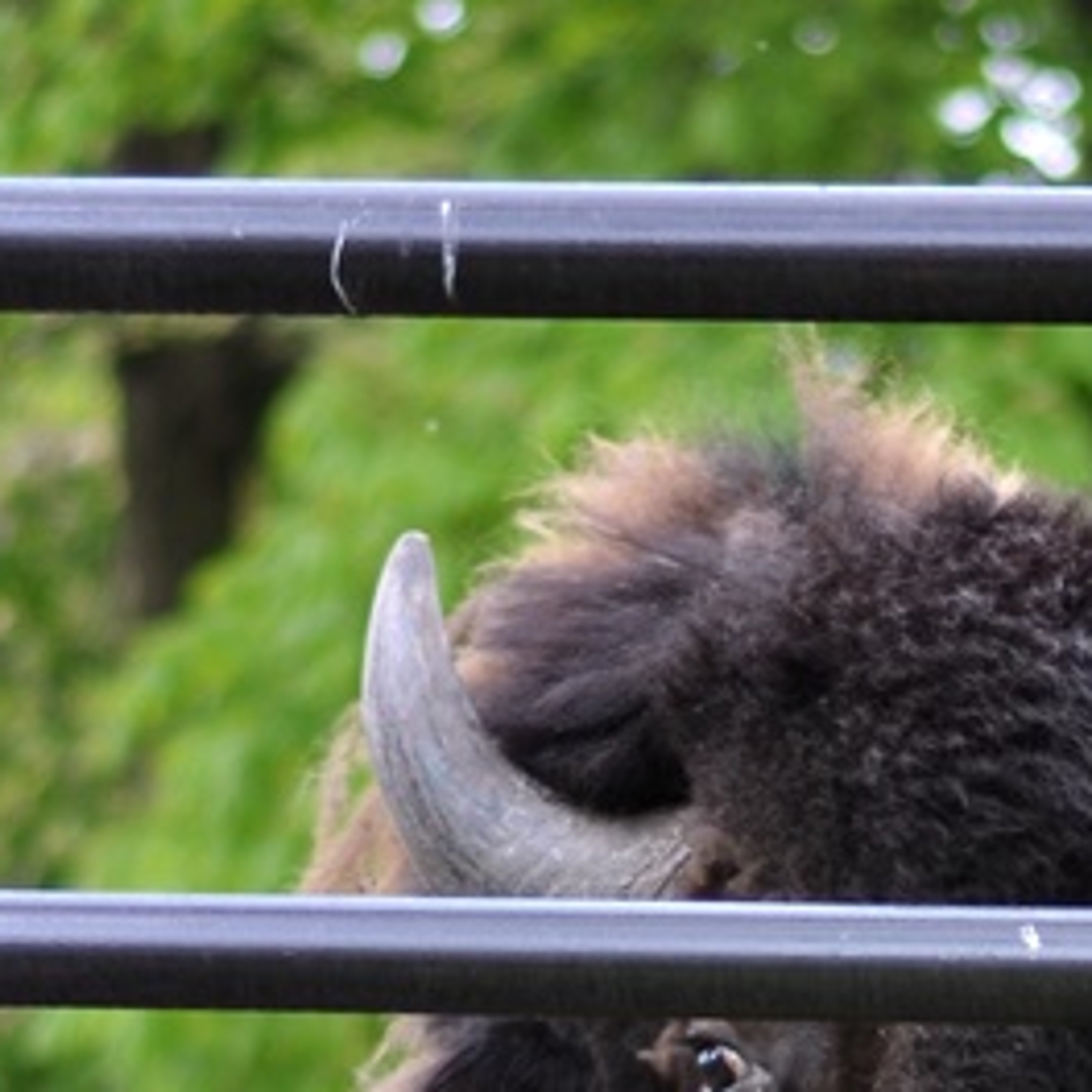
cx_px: 807
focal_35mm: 386
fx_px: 13776
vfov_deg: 4.5
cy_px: 1497
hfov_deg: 4.5
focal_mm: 50
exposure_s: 1/400
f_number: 1.8
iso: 100
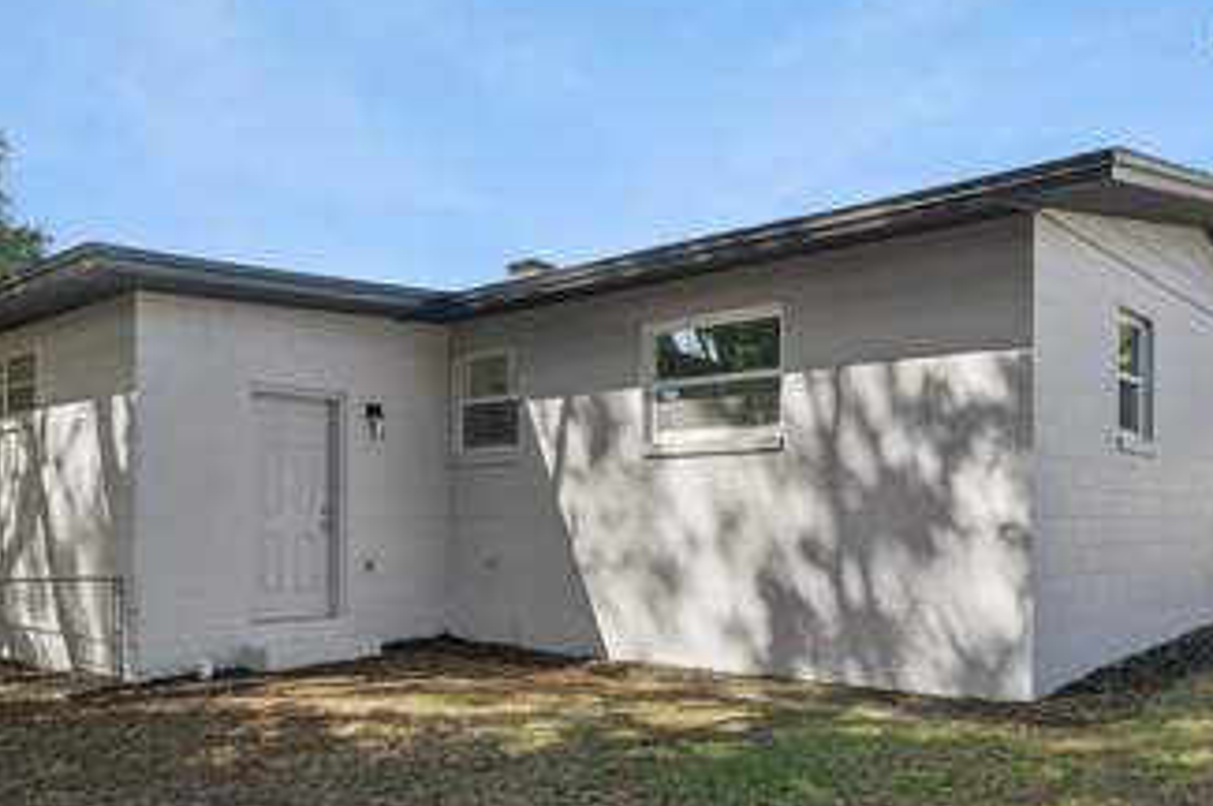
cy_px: 513
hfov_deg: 60.2
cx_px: 534
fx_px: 1043
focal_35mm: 31
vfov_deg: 41.9
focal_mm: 21
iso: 400
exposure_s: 1/200
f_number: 9
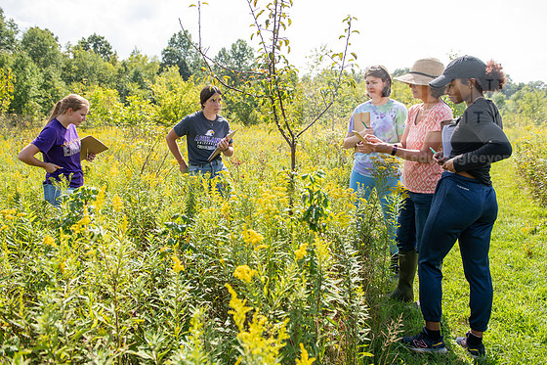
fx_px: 440
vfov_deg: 44.9
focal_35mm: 29
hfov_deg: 63.7
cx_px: 274
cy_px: 179
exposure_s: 1/250
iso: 80
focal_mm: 28
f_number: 4
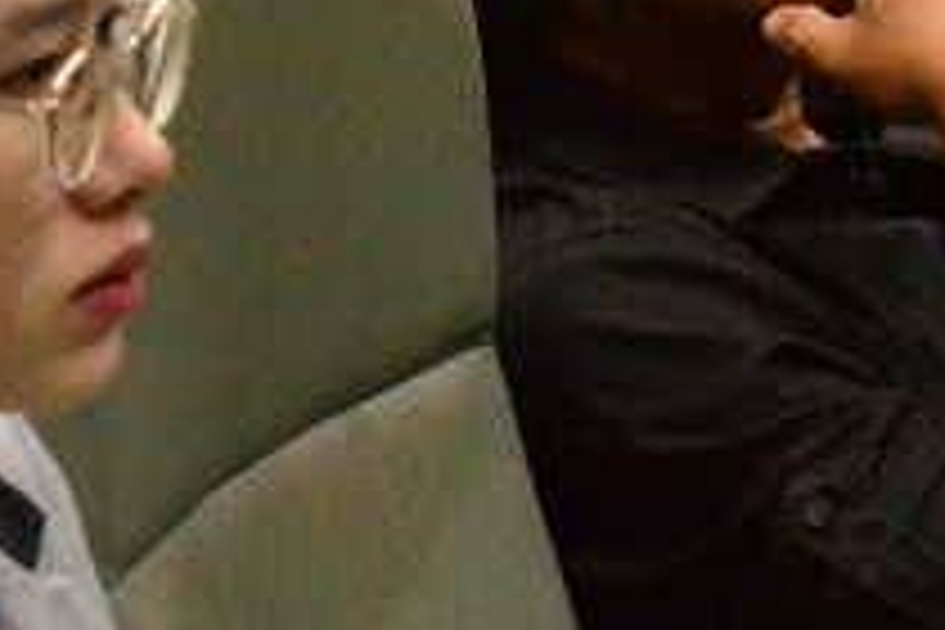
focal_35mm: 257
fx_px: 6743
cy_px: 502
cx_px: 670
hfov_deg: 8.0
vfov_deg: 5.3
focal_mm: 45
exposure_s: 1/60
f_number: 5.3
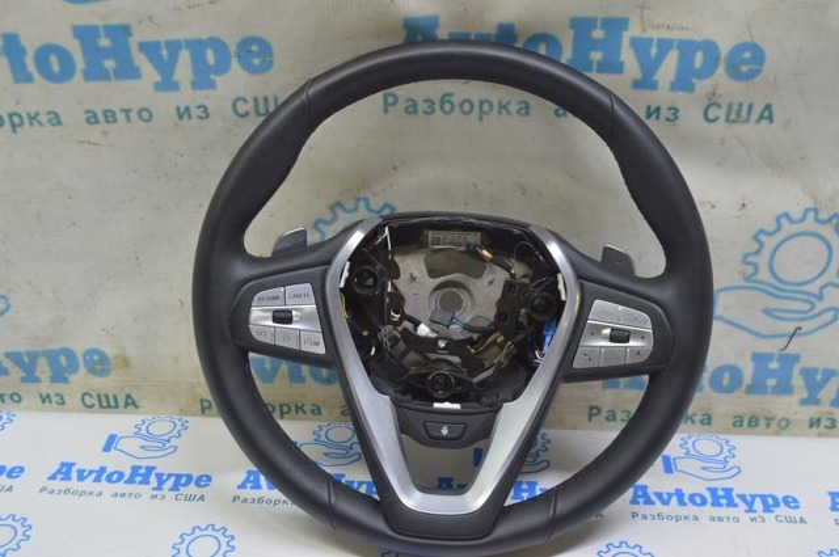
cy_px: 278
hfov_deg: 49.6
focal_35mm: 39
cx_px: 420
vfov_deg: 34.1
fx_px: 908
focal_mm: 26
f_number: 5.6
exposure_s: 1/20
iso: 400
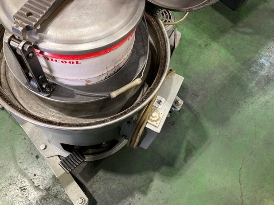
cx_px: 133
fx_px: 229
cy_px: 99
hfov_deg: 61.7
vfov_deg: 48.2
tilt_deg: -63.2
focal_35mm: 29
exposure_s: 1/60
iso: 250
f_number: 1.8
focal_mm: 3.99
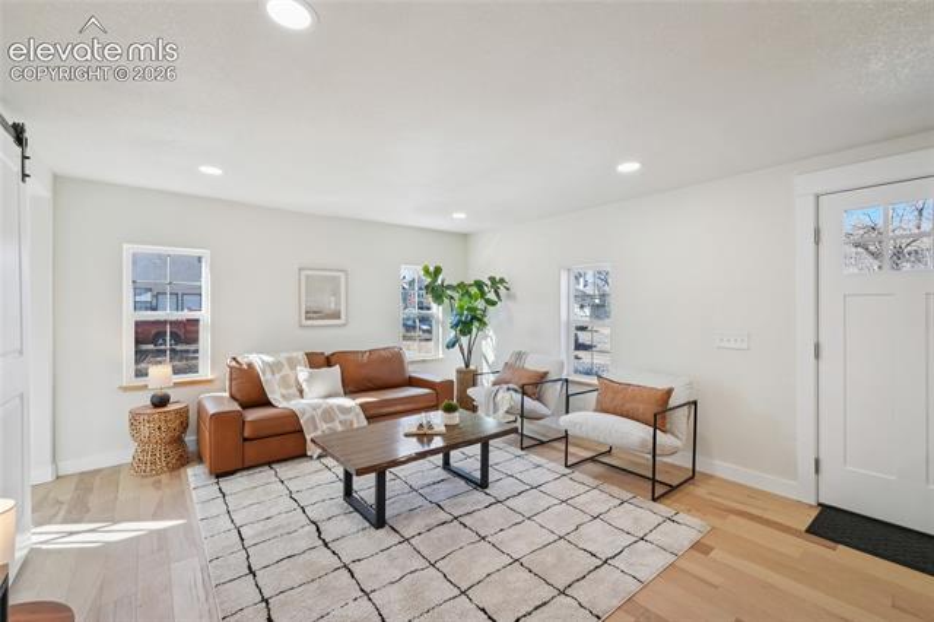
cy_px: 311
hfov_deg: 100.4
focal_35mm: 15
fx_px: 389
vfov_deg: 77.3
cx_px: 467
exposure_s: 1/60
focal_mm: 10
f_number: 8
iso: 800
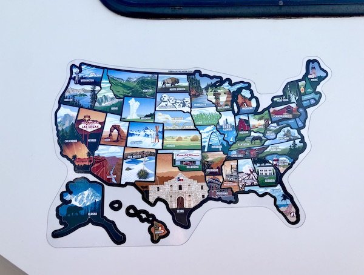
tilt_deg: +11.5
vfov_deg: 50.0
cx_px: 182
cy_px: 138
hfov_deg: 63.3
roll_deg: +2.5
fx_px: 295
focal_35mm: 28
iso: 20
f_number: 1.8
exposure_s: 1/923
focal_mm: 4
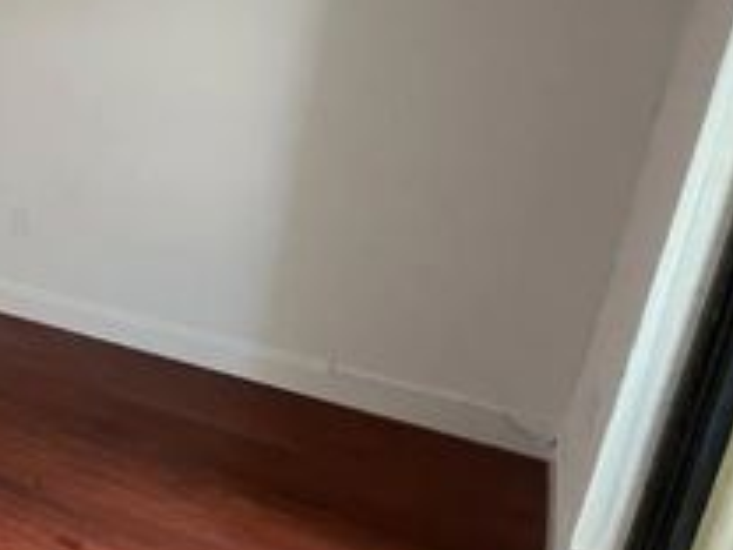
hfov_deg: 29.6
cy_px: 208
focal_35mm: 40
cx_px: -349
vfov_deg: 35.8
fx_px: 847
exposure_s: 1/60
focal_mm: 1.57
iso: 200
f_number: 1.8
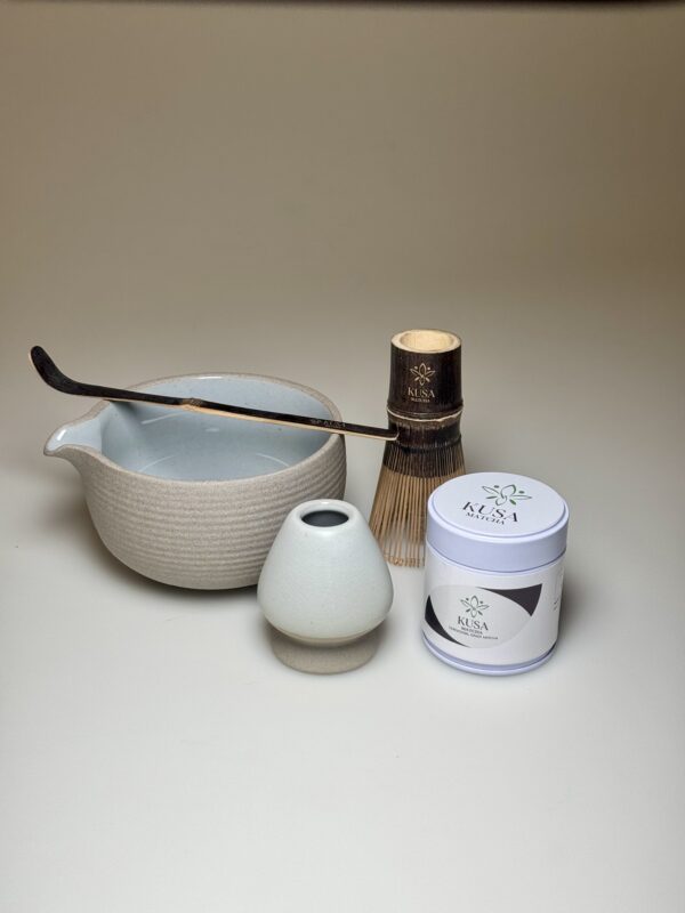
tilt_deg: -25.7
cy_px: 456
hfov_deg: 30.3
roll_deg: -1.4
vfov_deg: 39.7
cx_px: 342
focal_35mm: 48
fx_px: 1266
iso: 64
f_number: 1.78
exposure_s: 1/464
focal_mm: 6.76
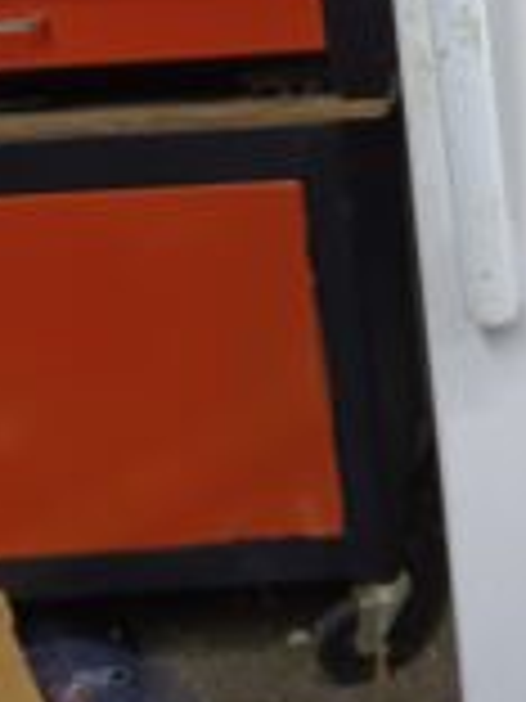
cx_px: 566
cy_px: 364
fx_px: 1297
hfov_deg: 21.8
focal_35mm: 64
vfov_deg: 30.3
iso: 640
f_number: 1.8
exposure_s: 1/24
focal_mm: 4.6
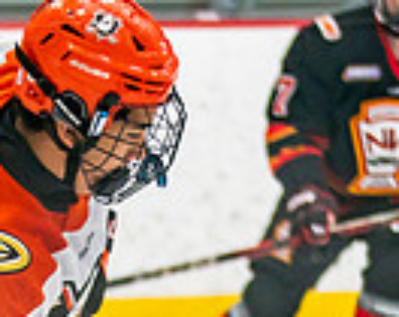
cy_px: 483
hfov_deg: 3.2
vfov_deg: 2.6
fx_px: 7046
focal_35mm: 598
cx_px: -26
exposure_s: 1/640
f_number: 2.8
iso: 800
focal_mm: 100
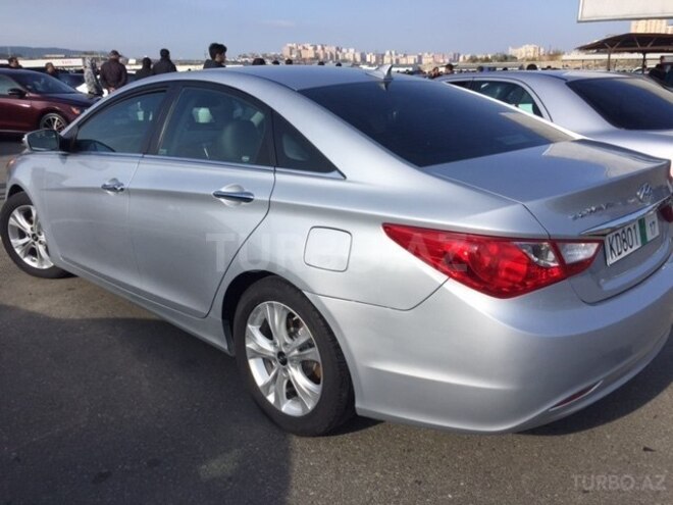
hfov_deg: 61.7
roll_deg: +0.2
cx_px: 336
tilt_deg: -18.5
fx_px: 564
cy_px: 252
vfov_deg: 48.2
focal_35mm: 29
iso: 32
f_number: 2.2
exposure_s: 1/2198
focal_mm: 4.15
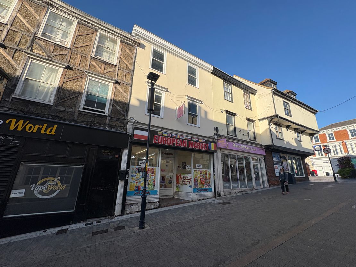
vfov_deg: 85.7
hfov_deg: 102.1
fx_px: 144
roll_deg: -0.8
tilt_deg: +16.3
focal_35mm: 14
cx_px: 178
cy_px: 134
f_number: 2.2
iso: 50
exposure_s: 1/1160
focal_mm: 2.22
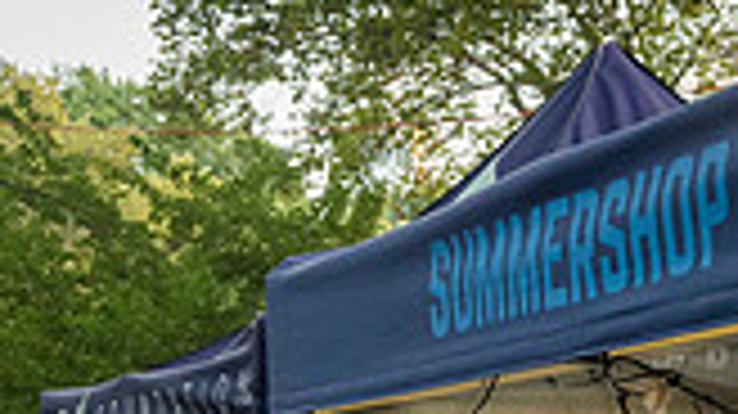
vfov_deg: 9.6
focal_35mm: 119
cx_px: 814
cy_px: 776
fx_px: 2327
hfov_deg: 17.4
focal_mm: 31
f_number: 4.5
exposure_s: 1/200
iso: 2000
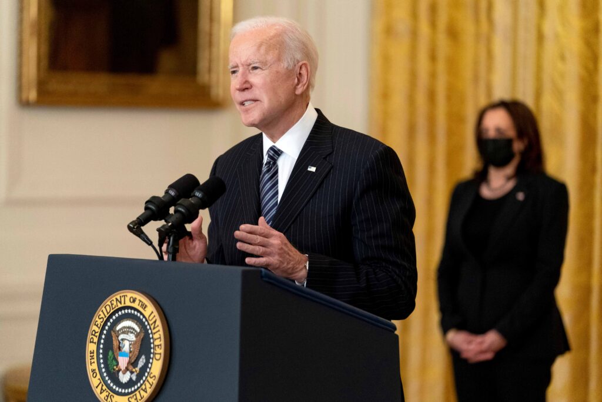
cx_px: 301
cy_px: 201
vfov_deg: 8.9
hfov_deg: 13.2
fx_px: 2592
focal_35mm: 155
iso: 4000
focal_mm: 155
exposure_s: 1/400
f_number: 2.8
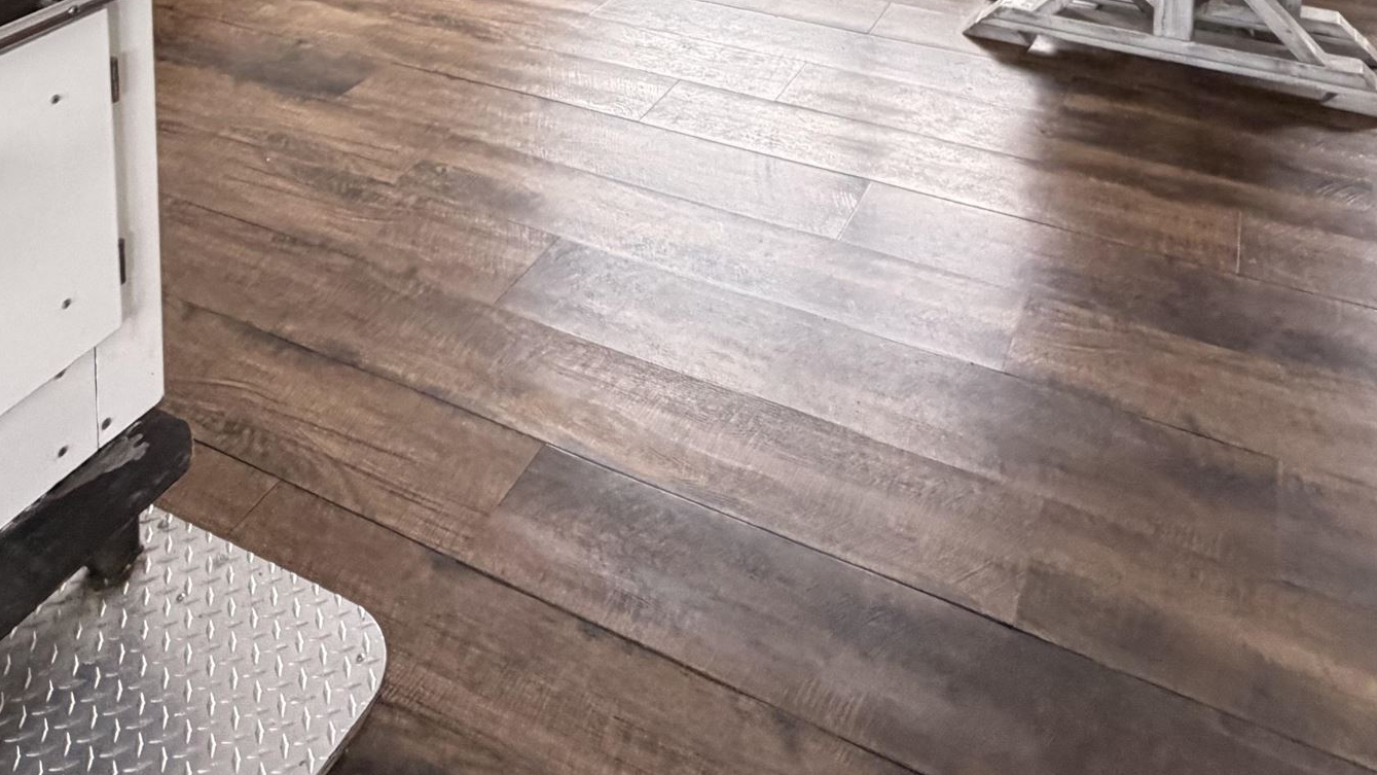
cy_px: -400
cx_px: 656
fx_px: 1278
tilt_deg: -3.7
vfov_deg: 25.2
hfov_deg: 56.6
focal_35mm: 35
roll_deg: +0.8
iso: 400
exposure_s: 1/60
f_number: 2.2
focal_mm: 2.22
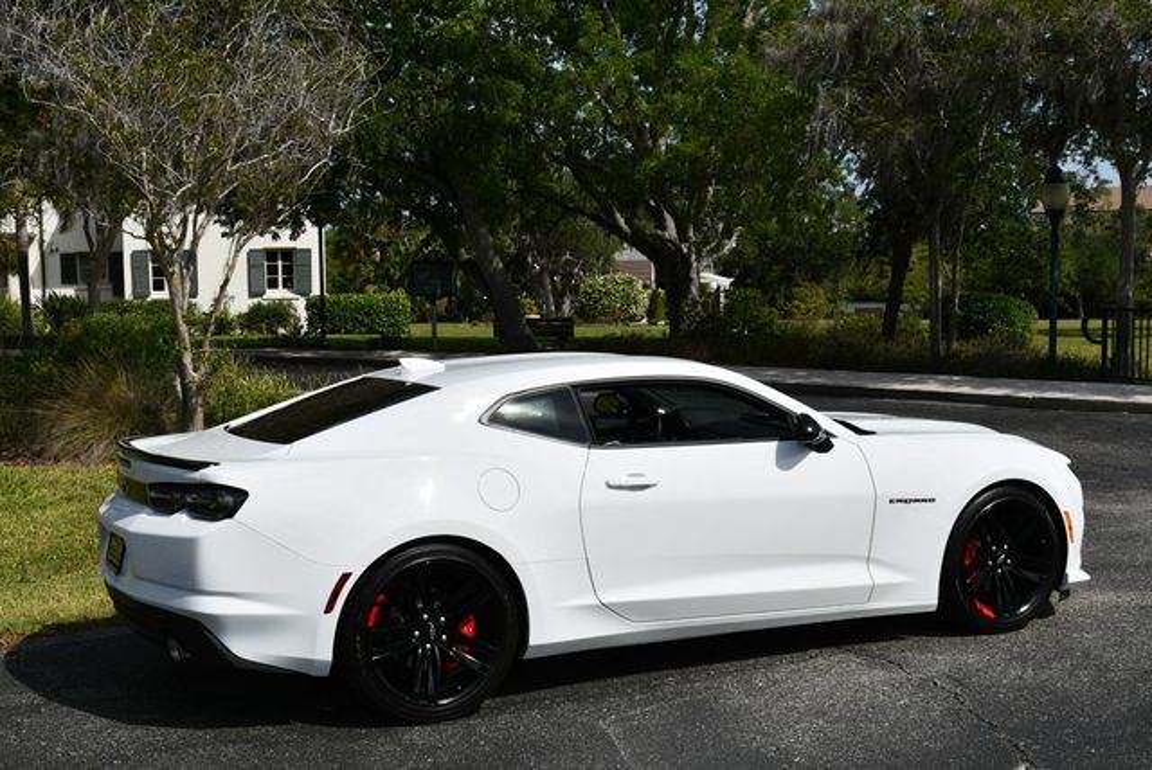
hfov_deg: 41.1
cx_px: 576
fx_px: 1537
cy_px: 385
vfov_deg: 28.1
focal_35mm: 48
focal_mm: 24
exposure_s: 1/400
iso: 100
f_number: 10
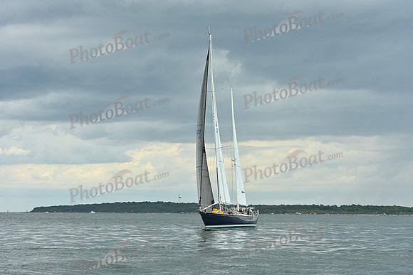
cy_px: 138
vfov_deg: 14.4
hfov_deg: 21.5
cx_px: 206
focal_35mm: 95
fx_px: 1090
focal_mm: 95
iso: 250
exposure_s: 1/800
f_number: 7.1
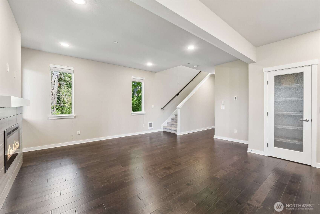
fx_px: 133
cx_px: 160
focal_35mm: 15
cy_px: 107
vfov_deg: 77.3
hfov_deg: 100.4
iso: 250
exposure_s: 1/3.33
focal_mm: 10
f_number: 9
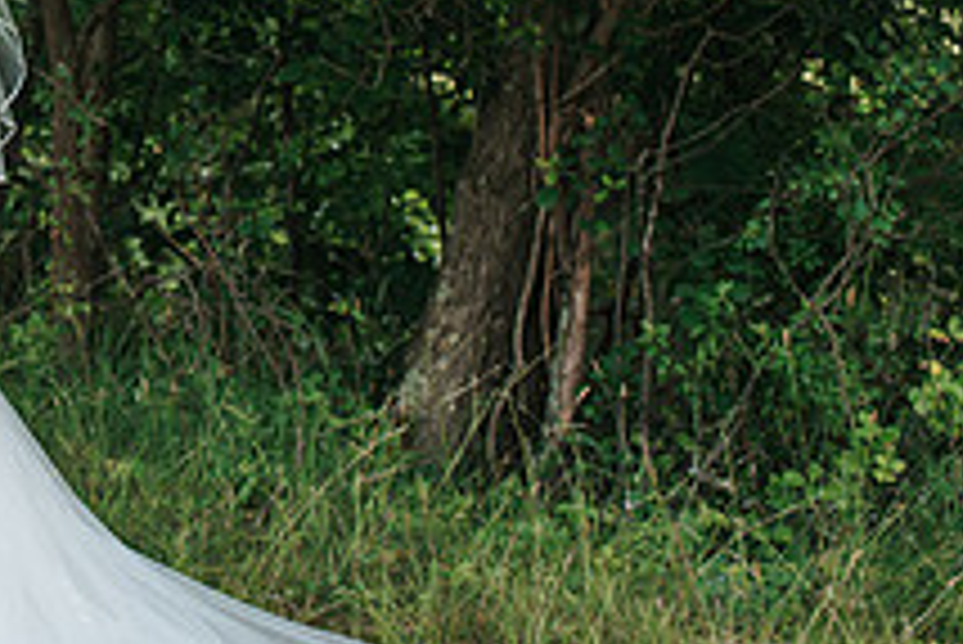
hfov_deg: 19.9
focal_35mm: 95
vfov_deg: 14.2
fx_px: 2543
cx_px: -238
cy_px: -20
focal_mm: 35
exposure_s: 1/800
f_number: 3.2
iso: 400
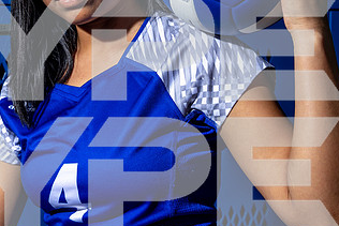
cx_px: 71
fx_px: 744
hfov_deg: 25.3
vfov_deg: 17.2
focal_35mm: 79
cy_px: 44
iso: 100
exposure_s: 1/125
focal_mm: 43
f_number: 8
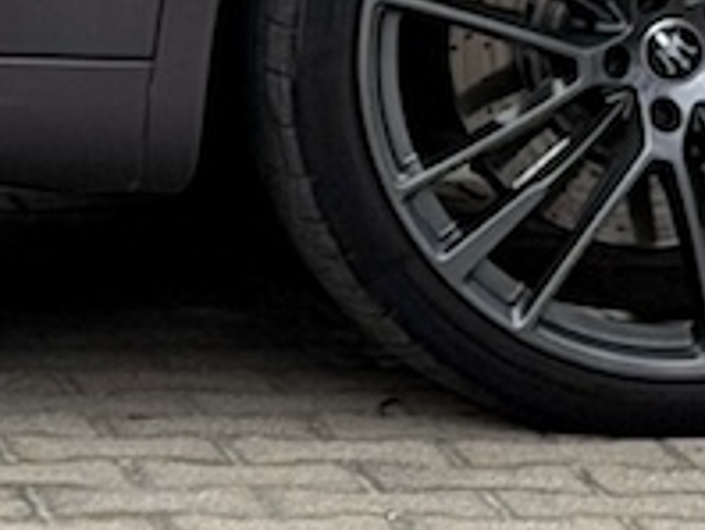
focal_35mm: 363
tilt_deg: -3.7
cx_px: -1090
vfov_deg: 4.1
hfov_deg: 5.3
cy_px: -567
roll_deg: +0.5
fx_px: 7402
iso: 64
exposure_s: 1/227
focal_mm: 6.76
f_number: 1.78
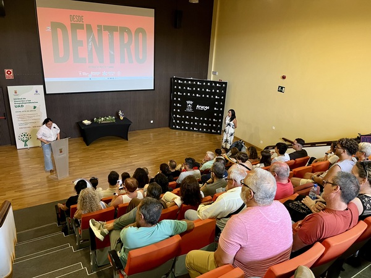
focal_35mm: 26
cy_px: 139
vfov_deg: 53.1
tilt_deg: -21.2
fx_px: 279
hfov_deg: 67.3
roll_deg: -3.9
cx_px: 186
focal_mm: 5.1
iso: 250
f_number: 1.6
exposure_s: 1/50
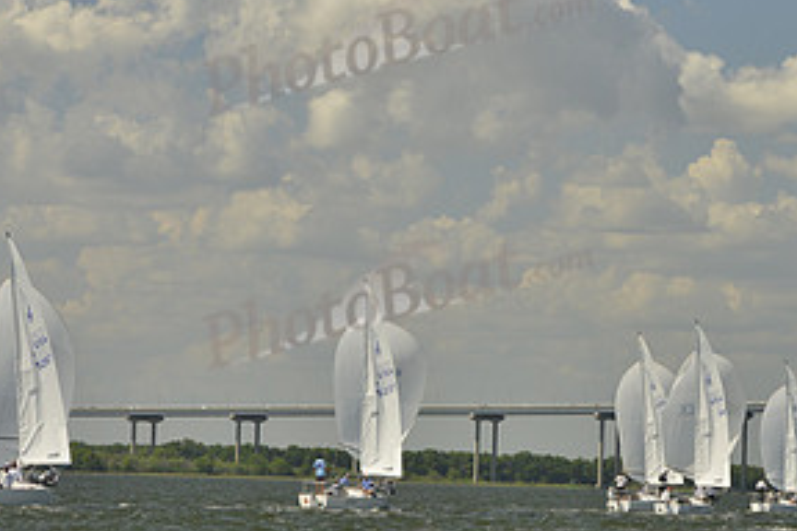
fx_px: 4095
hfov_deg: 11.0
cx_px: 739
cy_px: 402
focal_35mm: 185
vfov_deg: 7.4
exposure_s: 1/1250
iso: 280
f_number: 6.3
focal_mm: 92
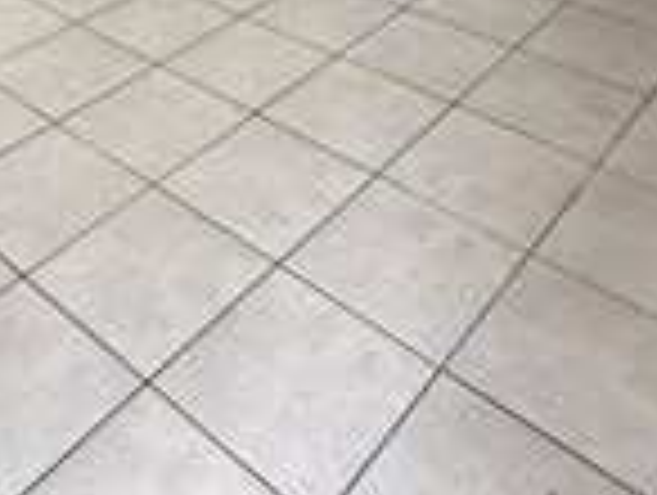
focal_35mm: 49
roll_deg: +2.1
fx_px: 932
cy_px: -292
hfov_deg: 38.3
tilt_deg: -7.5
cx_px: 202
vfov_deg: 22.8
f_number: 2.2
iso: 500
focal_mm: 2.22
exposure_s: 1/120
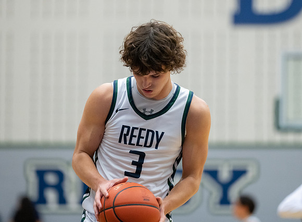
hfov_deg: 7.9
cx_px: 136
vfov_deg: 5.8
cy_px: 85
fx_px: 2198
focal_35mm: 254
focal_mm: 182
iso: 4000
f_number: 2.8
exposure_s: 1/500
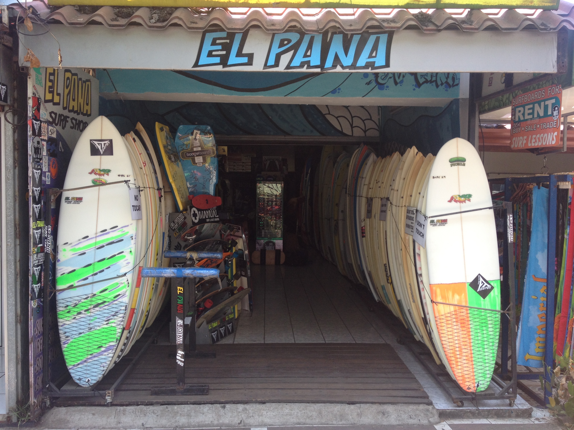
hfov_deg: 52.6
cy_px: 215
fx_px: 580
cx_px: 287
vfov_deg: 40.7
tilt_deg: -3.4
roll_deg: +1.0
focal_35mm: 35
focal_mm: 4.28
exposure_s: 1/169
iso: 50
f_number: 2.4
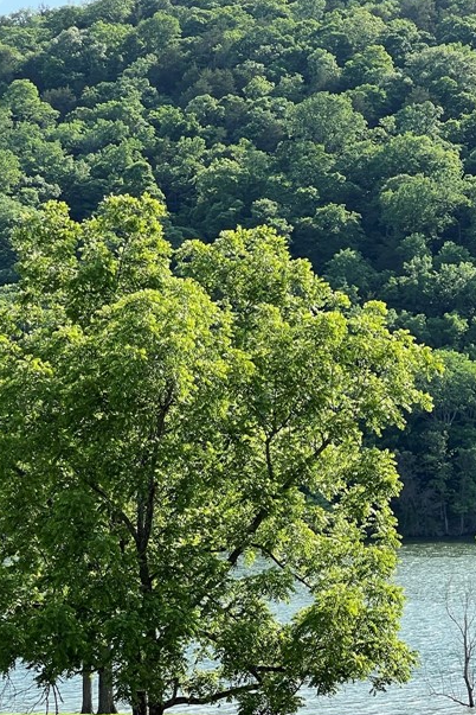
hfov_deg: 10.1
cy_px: 422
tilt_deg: +0.2
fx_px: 2697
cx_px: 311
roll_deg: +0.5
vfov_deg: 15.1
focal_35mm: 136
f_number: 2.8
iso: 32
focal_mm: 9
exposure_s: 1/331
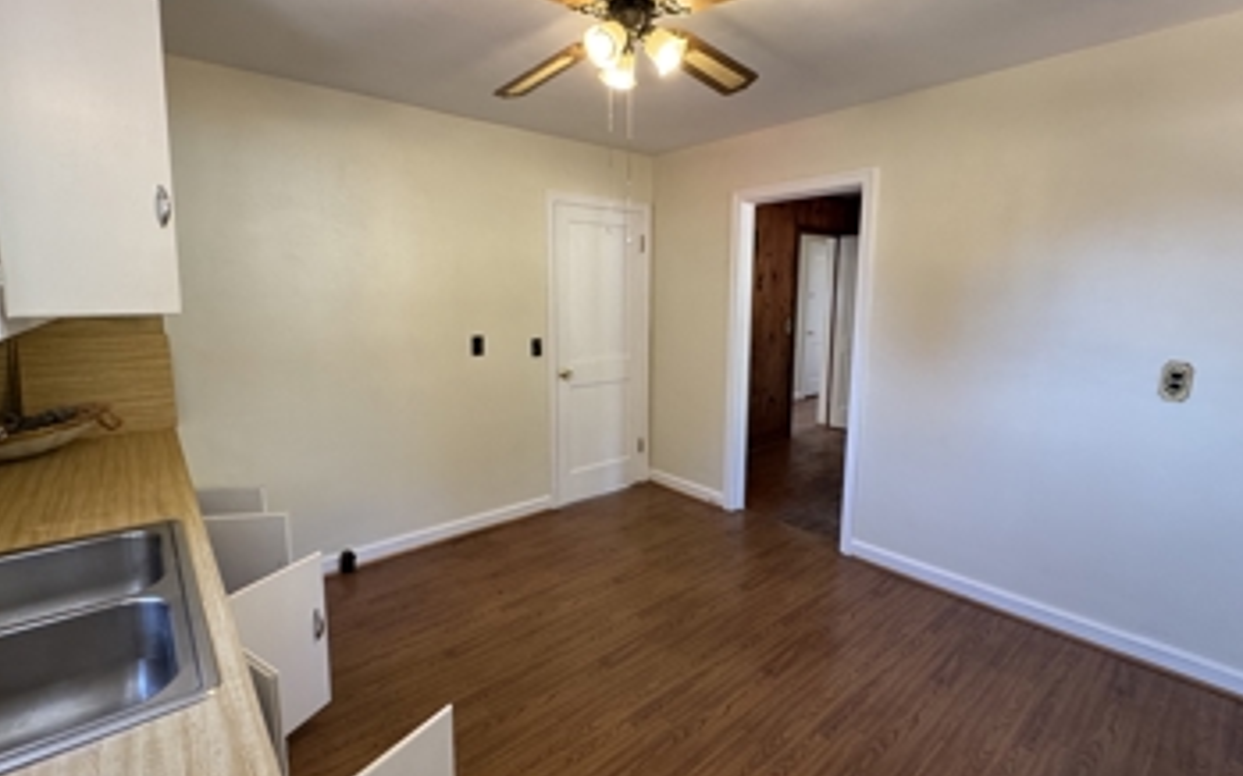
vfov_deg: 68.0
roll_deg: -0.3
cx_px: 616
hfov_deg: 94.4
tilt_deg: -8.3
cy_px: 374
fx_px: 576
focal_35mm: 17
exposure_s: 1/99
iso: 320
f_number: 2.2
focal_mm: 2.22
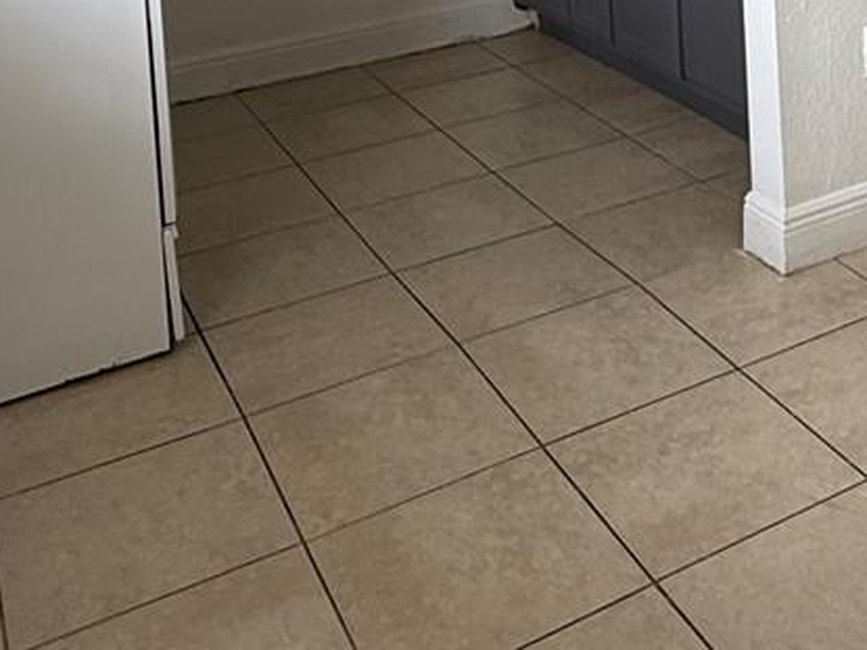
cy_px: -303
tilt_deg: -1.7
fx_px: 1352
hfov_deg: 33.7
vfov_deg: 22.5
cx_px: 777
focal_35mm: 54
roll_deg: +2.3
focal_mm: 2.22
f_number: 2.2
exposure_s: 1/99
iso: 100
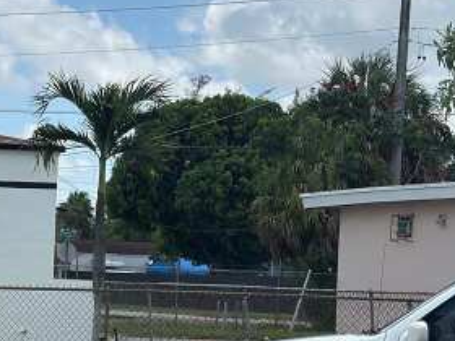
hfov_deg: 14.0
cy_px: 284
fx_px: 1801
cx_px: -96
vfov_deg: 10.8
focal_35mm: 137
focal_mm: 6.86
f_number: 1.78
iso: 80
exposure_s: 1/5882
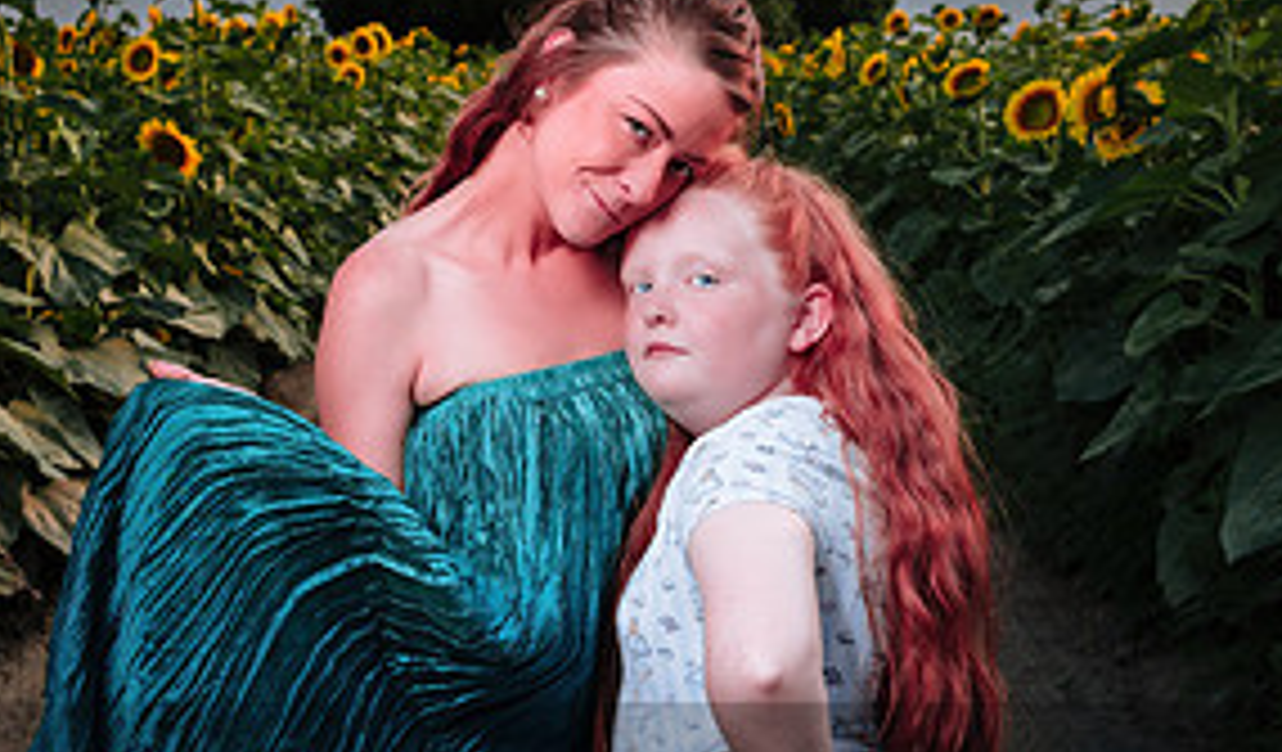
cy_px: 340
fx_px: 1957
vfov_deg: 21.7
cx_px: 504
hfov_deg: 36.1
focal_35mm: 57
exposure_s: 1/160
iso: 64
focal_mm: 27
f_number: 5
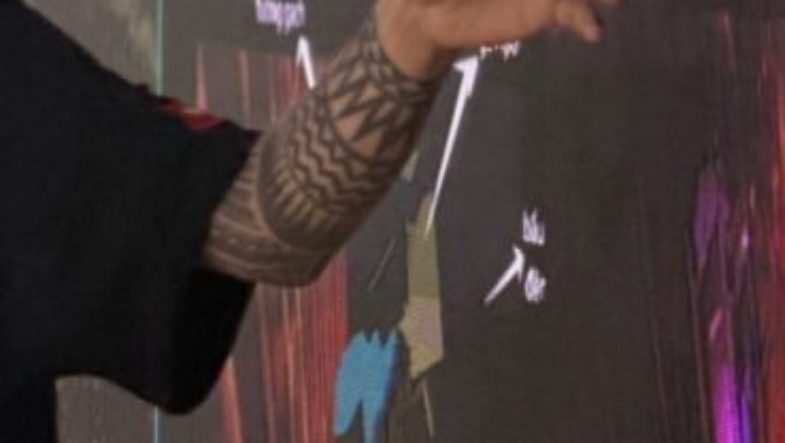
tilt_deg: -2.0
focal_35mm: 324
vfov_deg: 3.7
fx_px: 6747
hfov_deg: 6.6
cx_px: -173
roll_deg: -0.6
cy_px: -84
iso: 125
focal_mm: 16.89
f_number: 2.8
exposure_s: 1/100
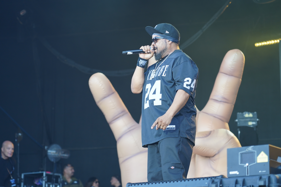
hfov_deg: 19.5
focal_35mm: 105
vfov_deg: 13.0
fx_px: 820
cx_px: 140
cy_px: 94
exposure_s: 1/160
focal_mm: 105
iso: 640
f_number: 4
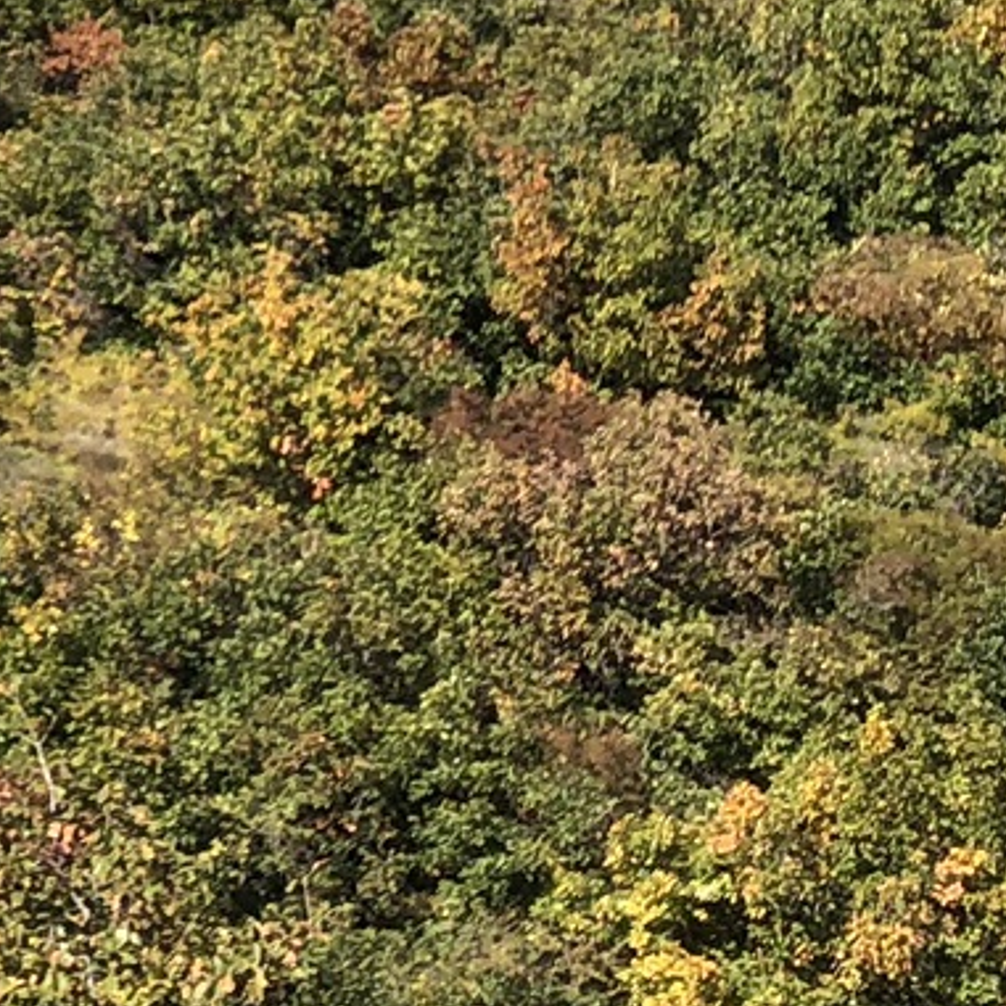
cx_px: -1500
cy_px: -496
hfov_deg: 11.0
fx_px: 4274
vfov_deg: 12.7
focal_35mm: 130
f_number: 1.8
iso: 20
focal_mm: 4
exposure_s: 1/1230
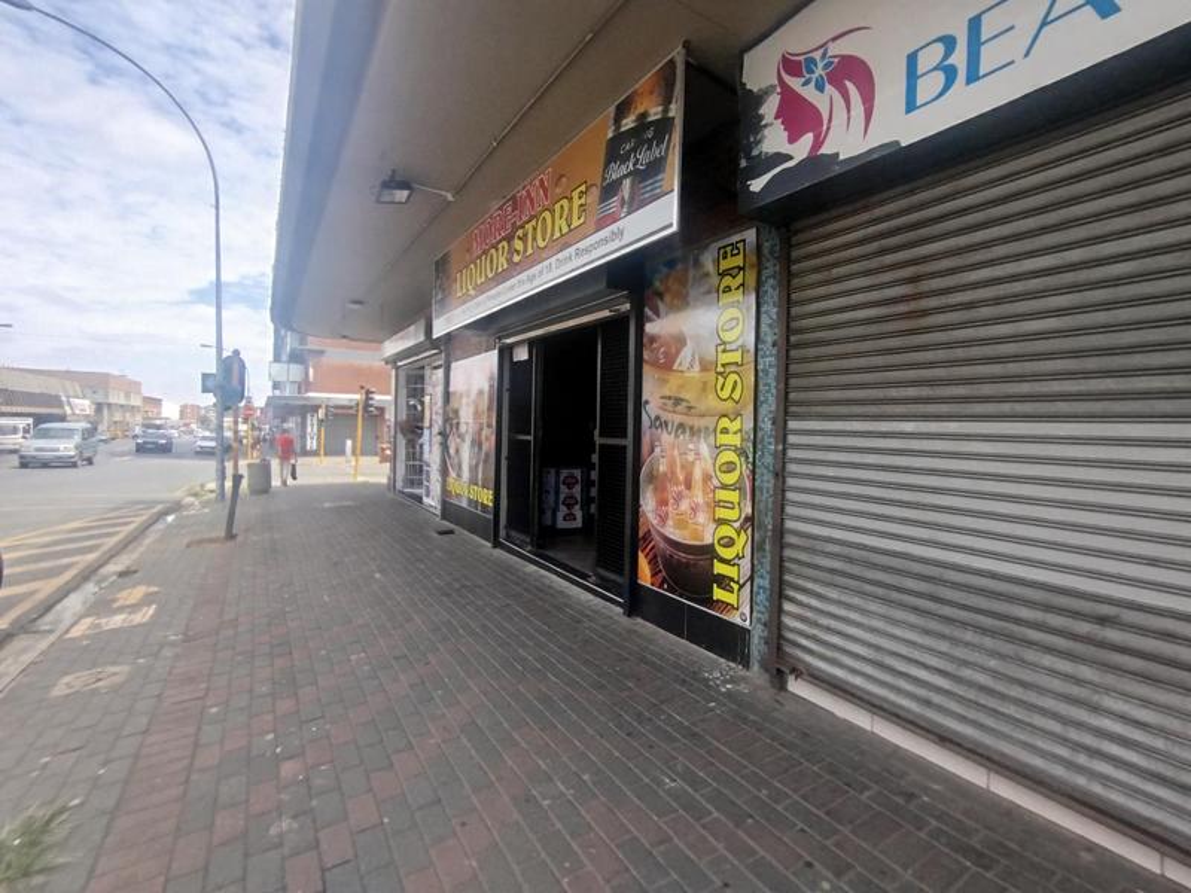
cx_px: 596
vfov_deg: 81.7
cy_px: 446
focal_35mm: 15
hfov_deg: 98.2
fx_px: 516
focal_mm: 1.65
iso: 50
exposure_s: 1/586
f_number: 2.2
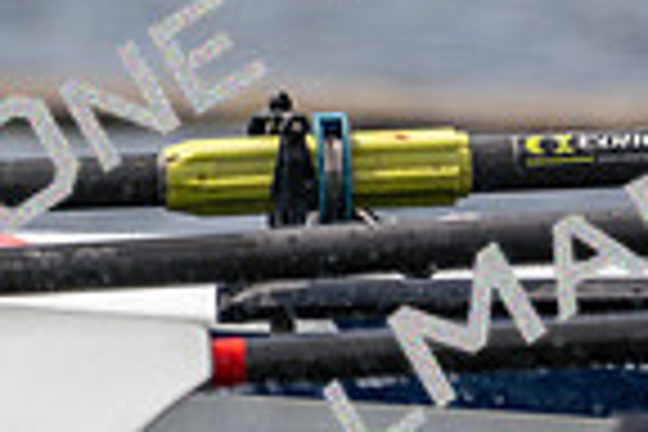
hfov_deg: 0.9
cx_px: 1017
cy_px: -61
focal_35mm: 2423
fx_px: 43611
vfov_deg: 0.6
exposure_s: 1/1600
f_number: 6.3
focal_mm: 600
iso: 250
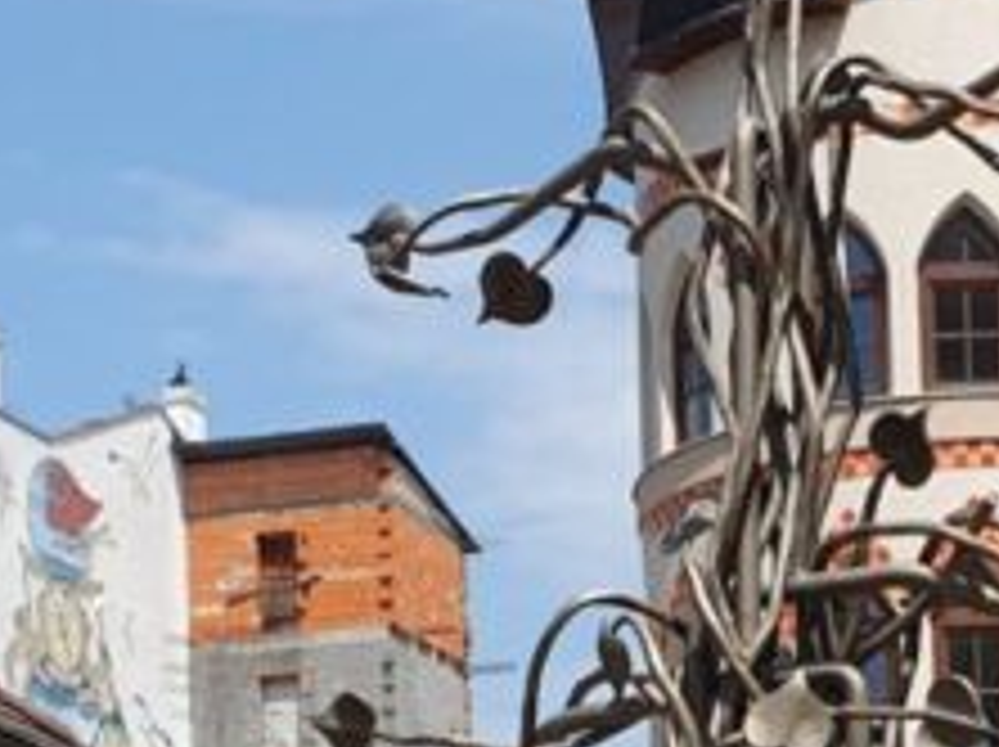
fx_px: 3459
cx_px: 608
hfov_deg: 16.4
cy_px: 1156
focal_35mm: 120
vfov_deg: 11.7
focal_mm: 4.32
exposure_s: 1/1908
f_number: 2.4
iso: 50
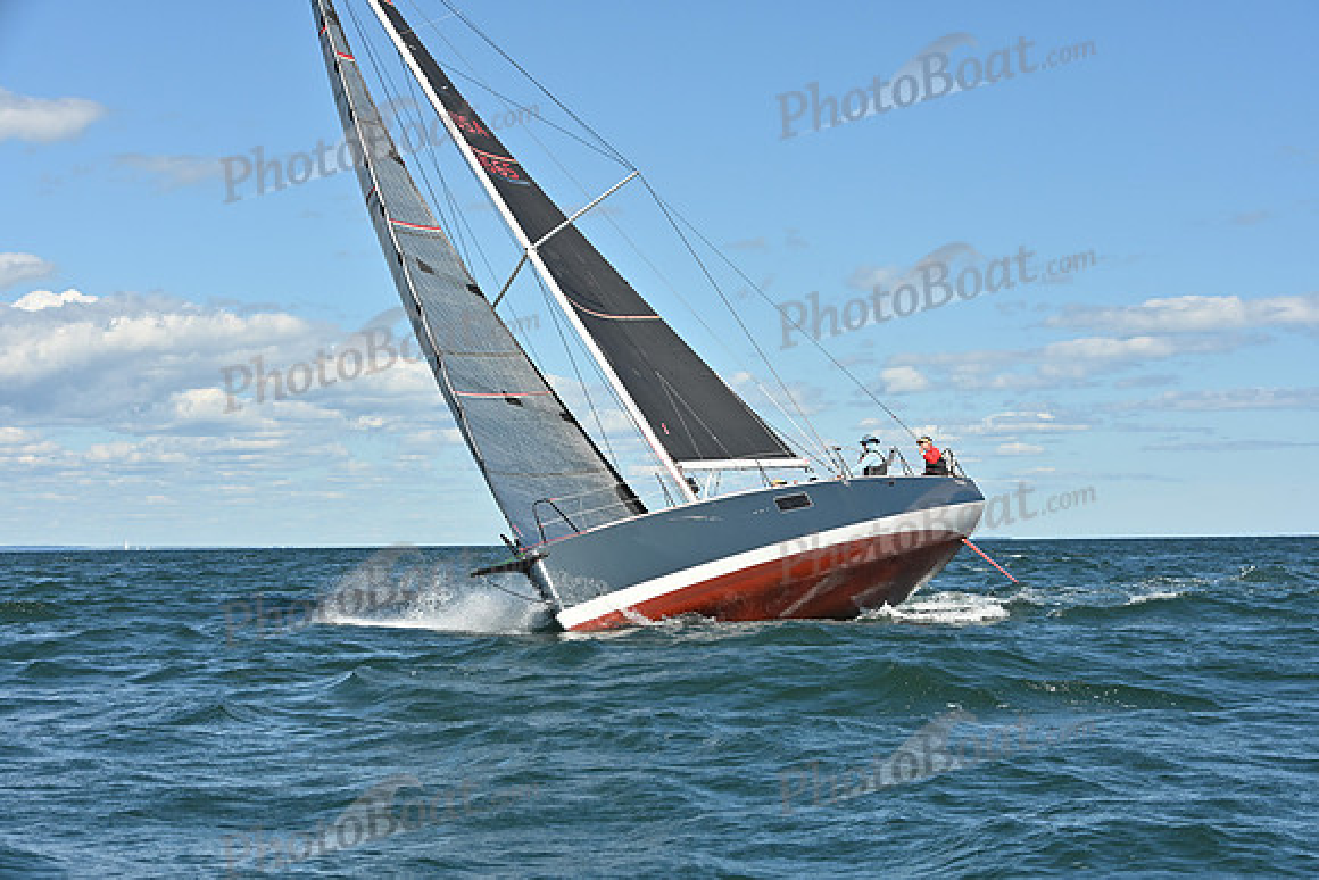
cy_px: 440
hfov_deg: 28.8
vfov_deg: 19.5
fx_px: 2565
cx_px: 660
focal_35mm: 70
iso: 320
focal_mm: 70
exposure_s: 1/1250
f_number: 9
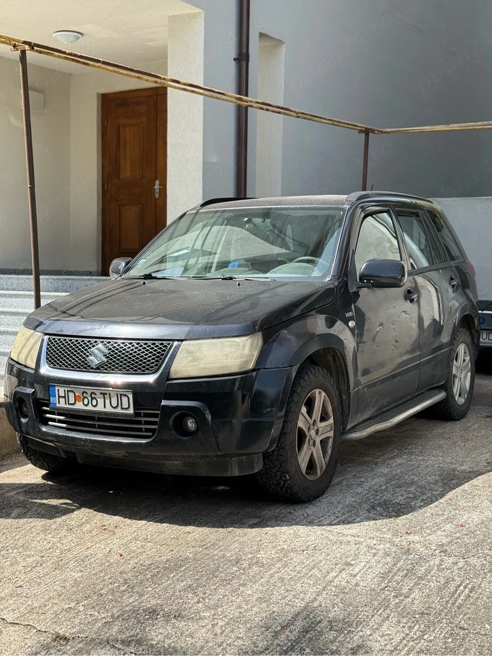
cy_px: 328
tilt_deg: -2.7
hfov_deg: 30.3
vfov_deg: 39.7
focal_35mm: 48
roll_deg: -1.4
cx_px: 246
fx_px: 910
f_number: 1.78
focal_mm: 6.76
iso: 100
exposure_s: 1/2146
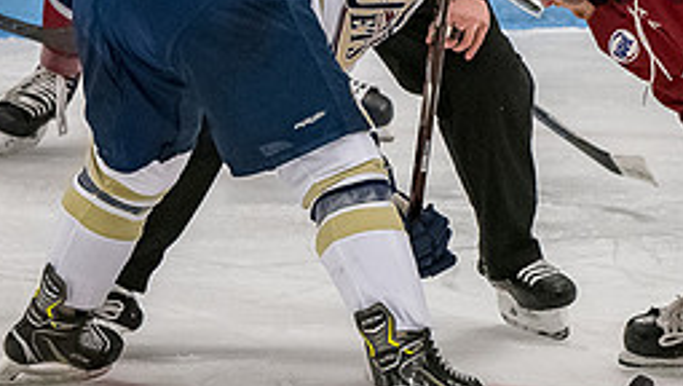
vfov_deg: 2.0
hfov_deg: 3.5
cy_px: -89
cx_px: 560
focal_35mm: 609
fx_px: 11040
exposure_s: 1/800
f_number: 4
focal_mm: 135
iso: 5000
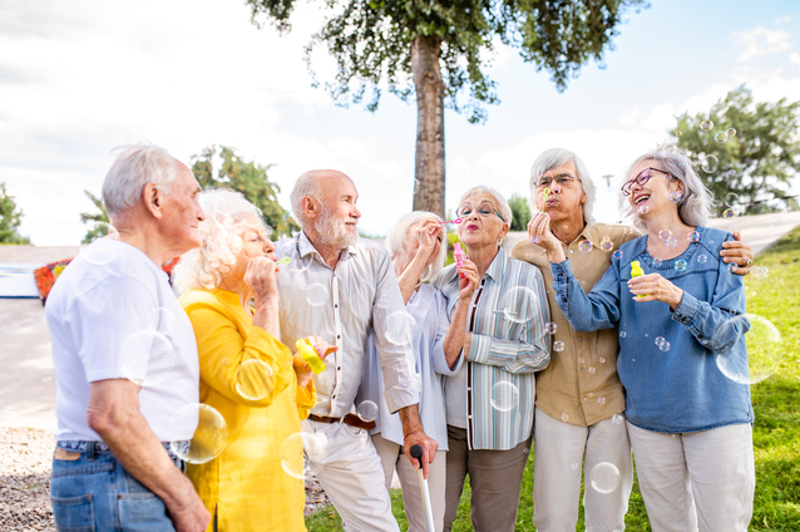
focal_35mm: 35
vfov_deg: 37.8
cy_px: 266
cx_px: 400
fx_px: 777
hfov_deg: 54.5
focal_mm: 35
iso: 200
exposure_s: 1/800
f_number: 2.8
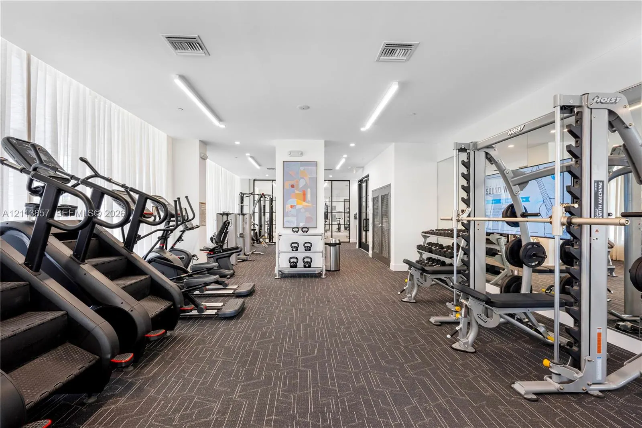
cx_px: 321
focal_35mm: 16
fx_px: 285
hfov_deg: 96.7
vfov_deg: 73.7
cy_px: 214
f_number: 11
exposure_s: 1/4
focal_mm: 16
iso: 640
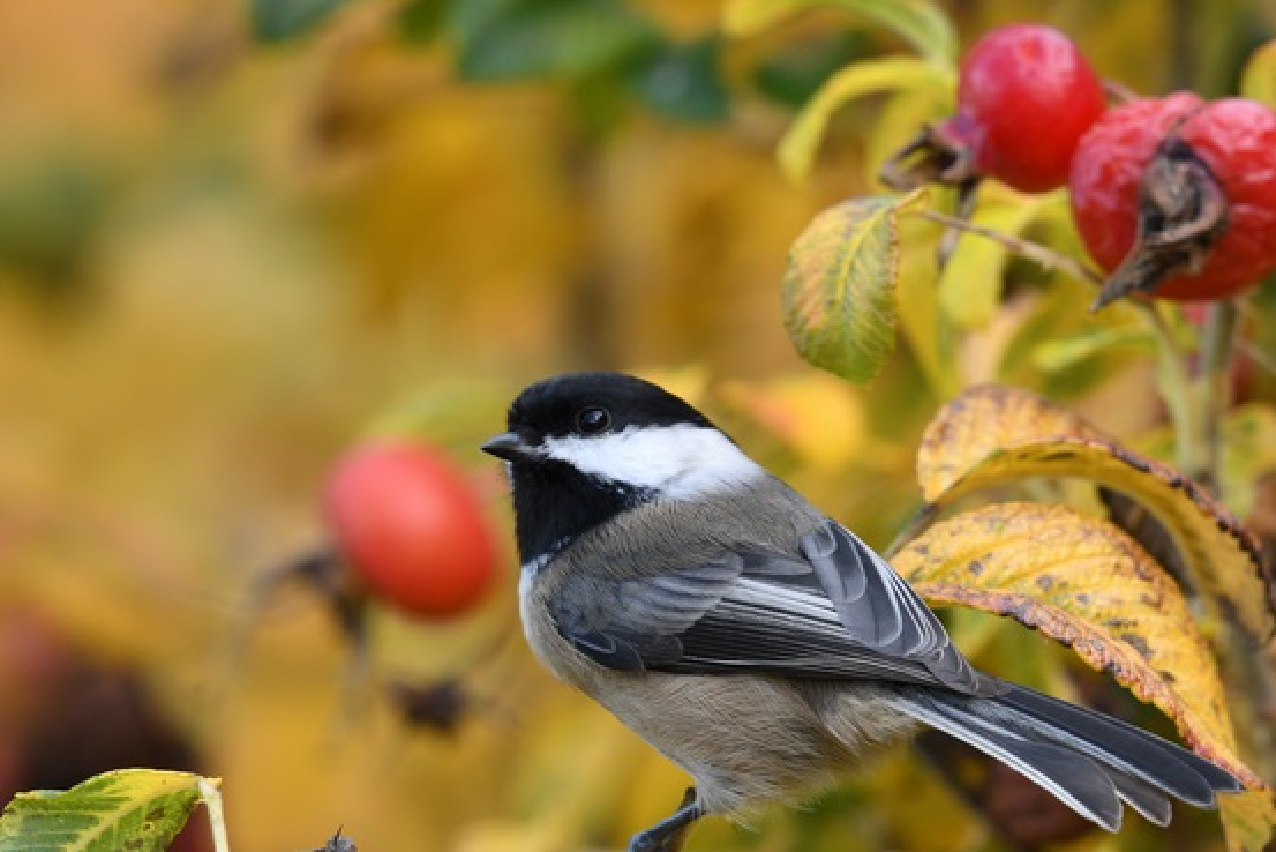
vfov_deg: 1.8
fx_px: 26908
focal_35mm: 759
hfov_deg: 2.7
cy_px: 495
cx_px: 637
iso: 500
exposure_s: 1/250
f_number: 6.3
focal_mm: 400
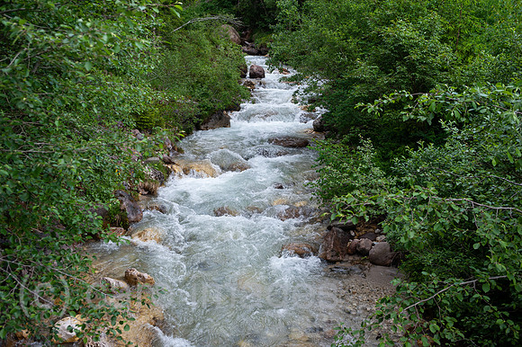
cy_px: 174
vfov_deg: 37.8
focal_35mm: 35
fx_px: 507
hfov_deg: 54.5
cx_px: 261
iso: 320
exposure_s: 1/250
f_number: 5
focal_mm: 35
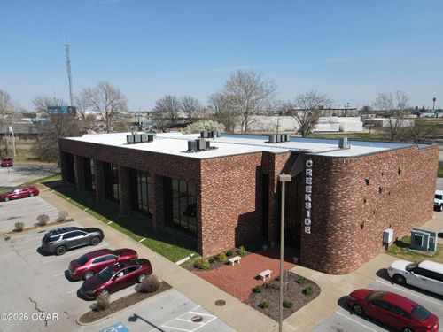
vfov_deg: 56.8
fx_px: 307
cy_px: 166
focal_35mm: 24
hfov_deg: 71.6
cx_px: 222
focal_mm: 4.5
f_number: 2.8
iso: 100
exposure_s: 1/1000
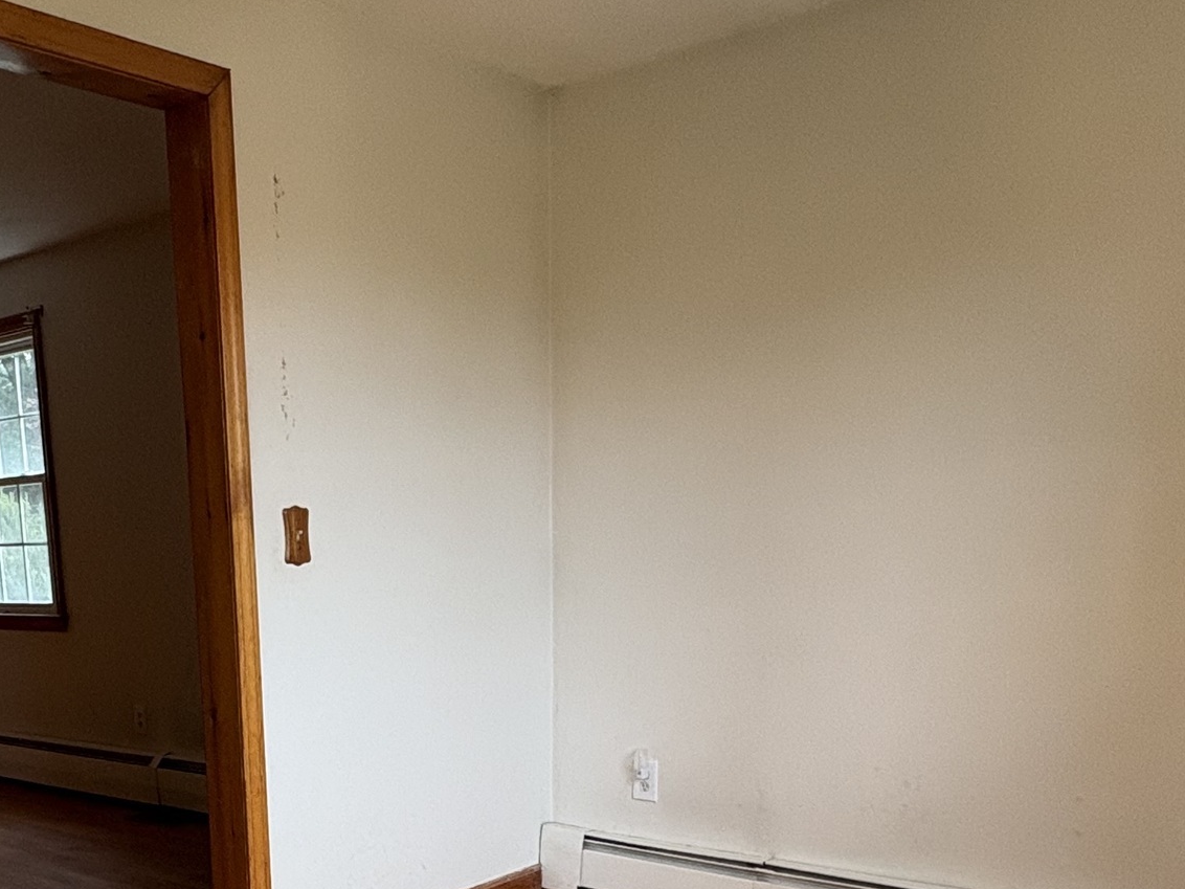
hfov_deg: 47.7
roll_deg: +2.6
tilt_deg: -12.0
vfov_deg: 35.6
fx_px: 1301
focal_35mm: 38
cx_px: 349
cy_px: 792
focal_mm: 2.22
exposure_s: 1/120
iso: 200
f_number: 2.2
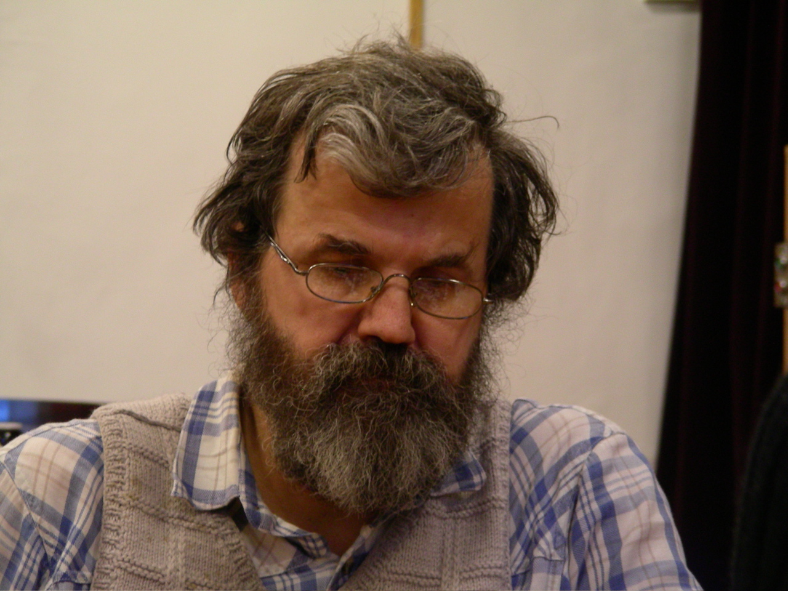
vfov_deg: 10.0
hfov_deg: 13.3
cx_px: 394
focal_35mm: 148
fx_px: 3369
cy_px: 296
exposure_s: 1/7.7
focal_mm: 24.7
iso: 200
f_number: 3.5
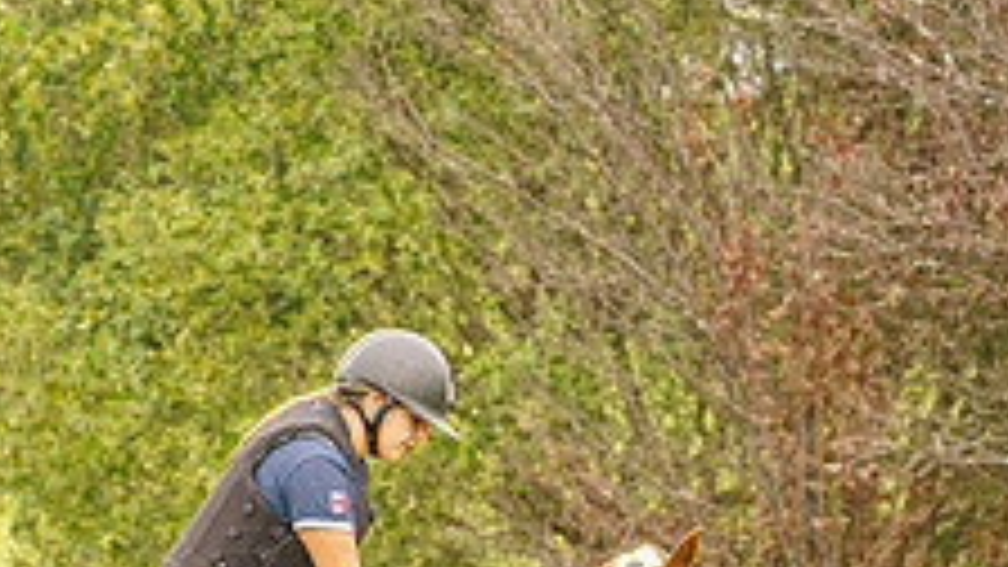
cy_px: 762
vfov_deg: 2.1
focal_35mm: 571
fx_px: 15262
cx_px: 279
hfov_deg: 3.8
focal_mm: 200
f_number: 5.6
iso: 1600
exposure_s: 1/1600
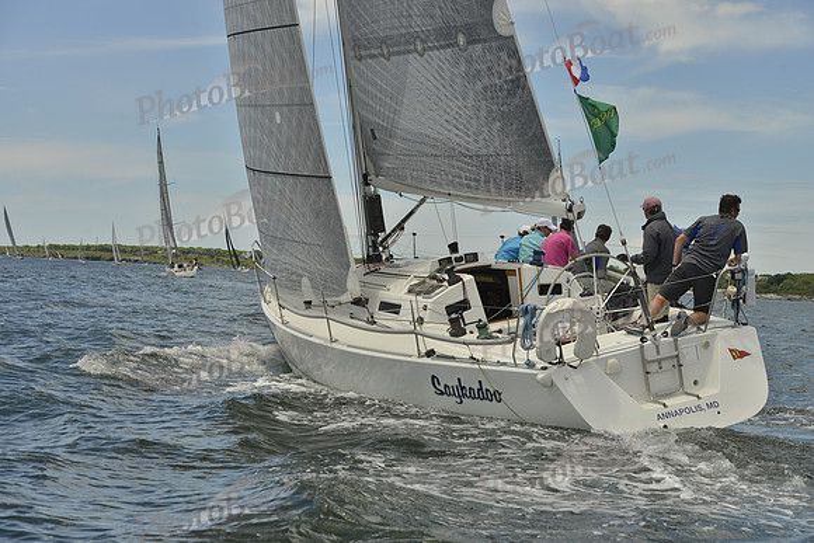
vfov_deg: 19.5
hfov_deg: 28.8
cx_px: 407
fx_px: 1583
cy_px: 272
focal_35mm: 70
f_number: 9
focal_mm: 70
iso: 280
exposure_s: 1/1600
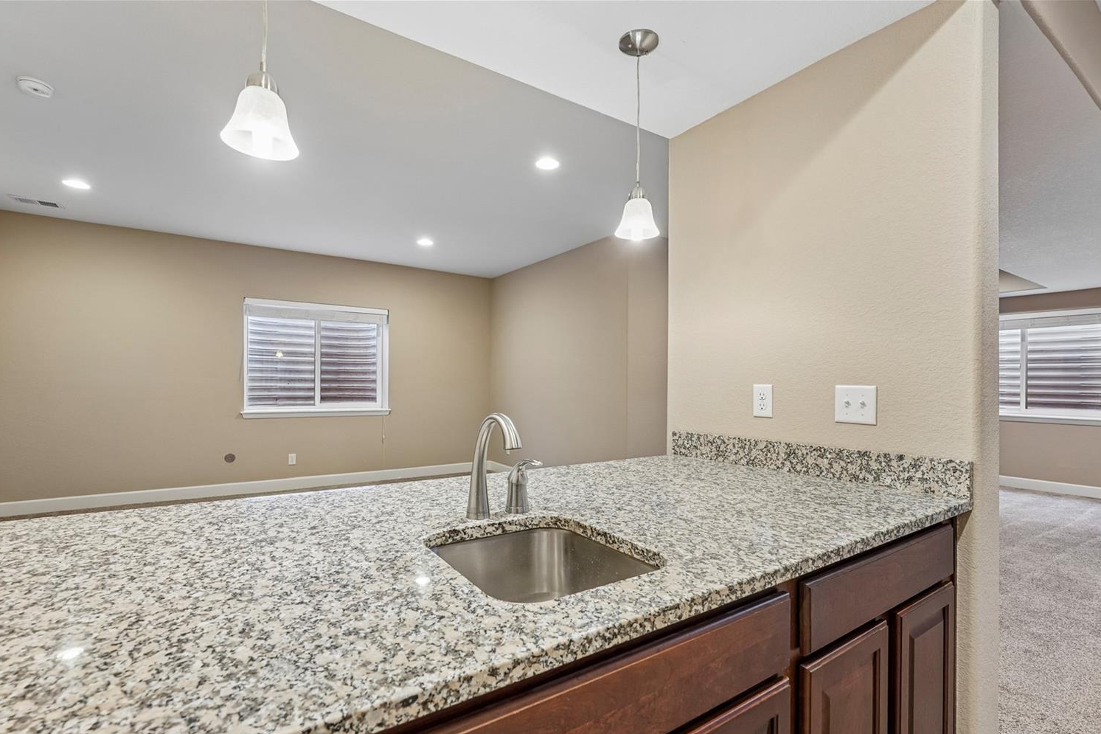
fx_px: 459
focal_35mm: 15
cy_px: 392
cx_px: 546
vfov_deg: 77.2
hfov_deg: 100.4
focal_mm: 14
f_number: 8
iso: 400
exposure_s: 1/8
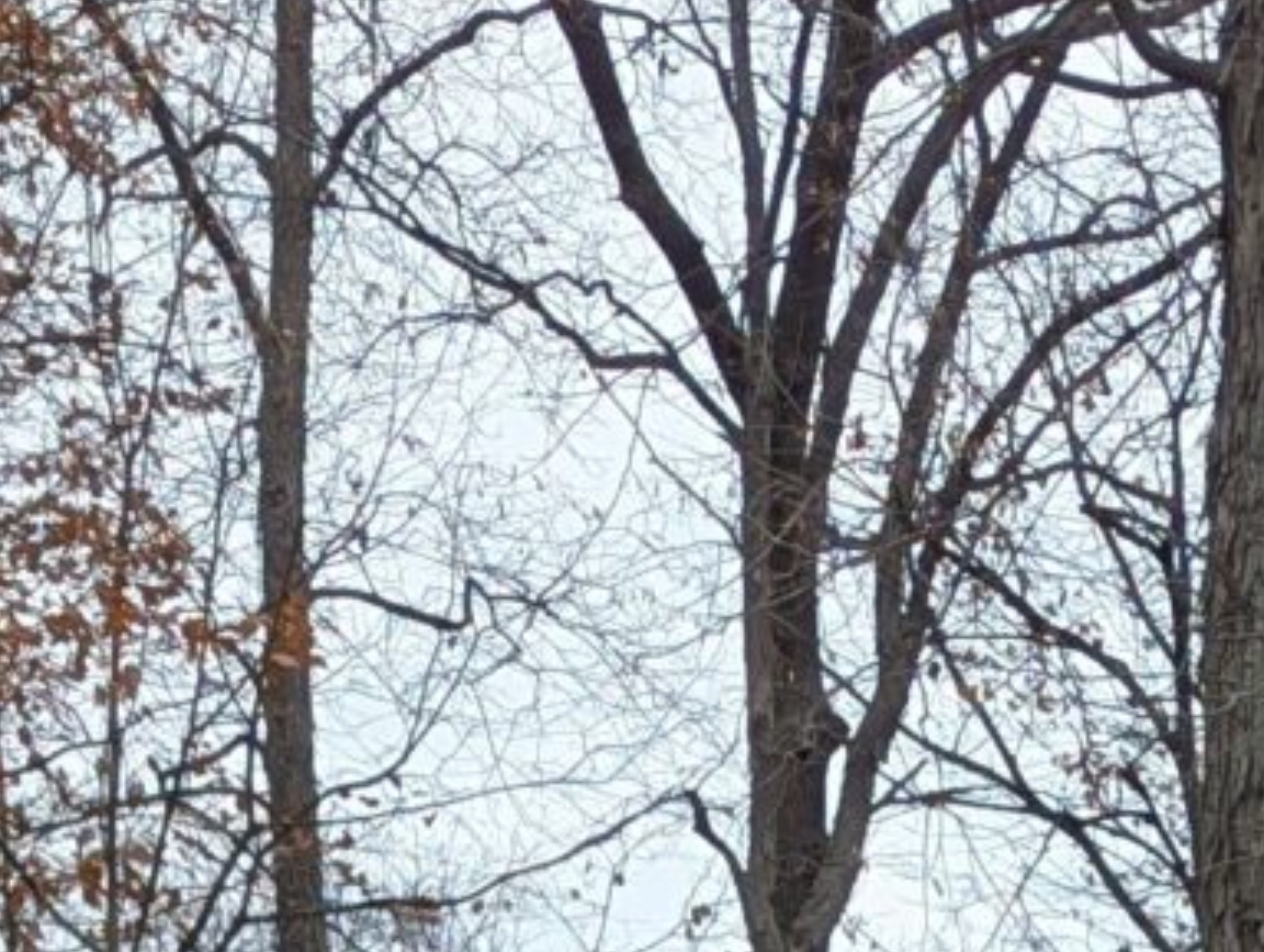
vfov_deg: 8.0
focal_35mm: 160
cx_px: 1880
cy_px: 2876
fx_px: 5850
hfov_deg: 11.8
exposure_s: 1/372
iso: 30
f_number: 1.85
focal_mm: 6.81
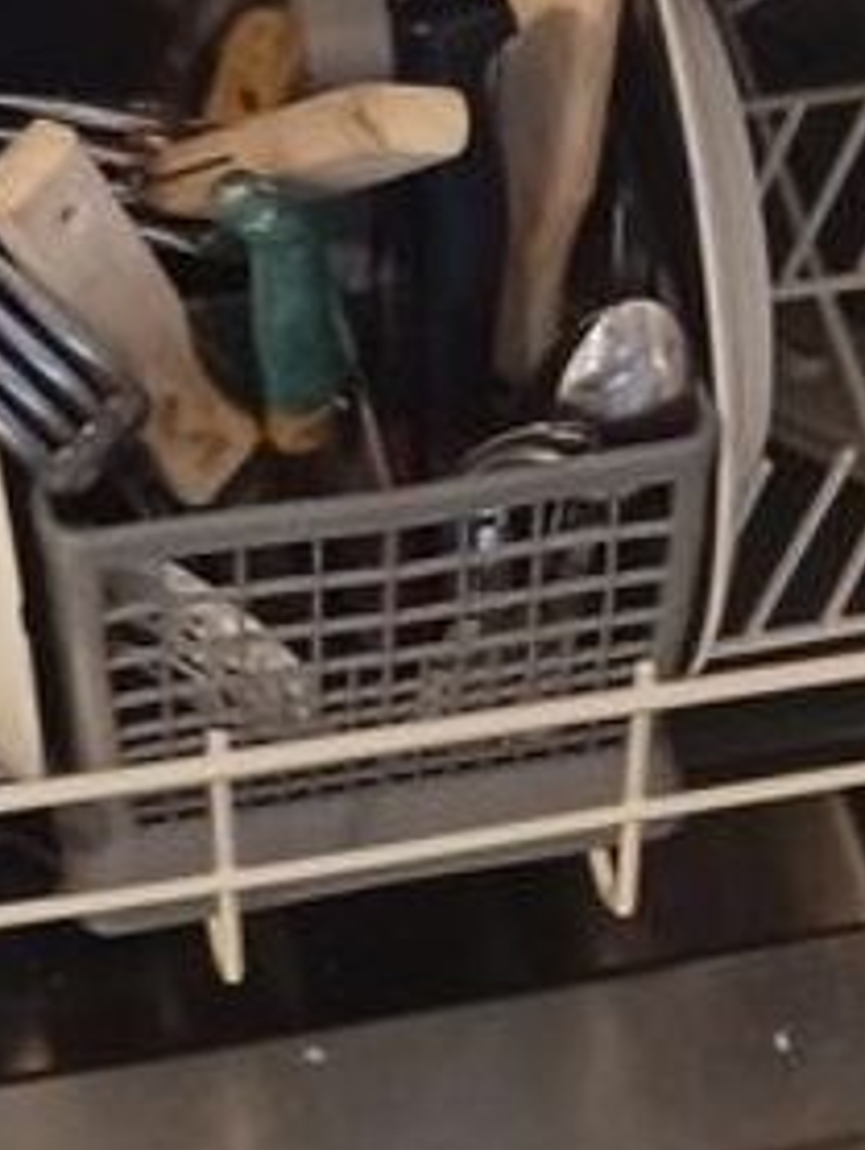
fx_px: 4291
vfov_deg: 15.2
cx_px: 724
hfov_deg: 11.5
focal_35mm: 129
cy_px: 740
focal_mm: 3.84
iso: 718
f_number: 1.8
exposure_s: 1/20
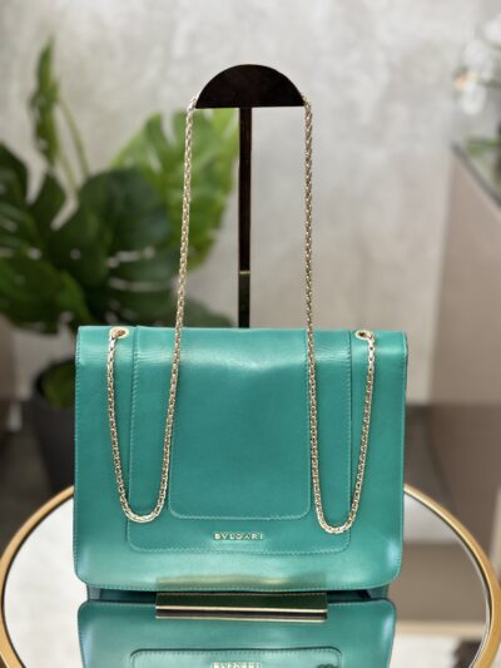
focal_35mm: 52
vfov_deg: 36.8
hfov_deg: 28.0
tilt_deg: -24.4
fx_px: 1003
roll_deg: -1.5
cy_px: 334
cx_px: 250
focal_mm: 5.96
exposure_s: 1/60
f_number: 1.6
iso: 125
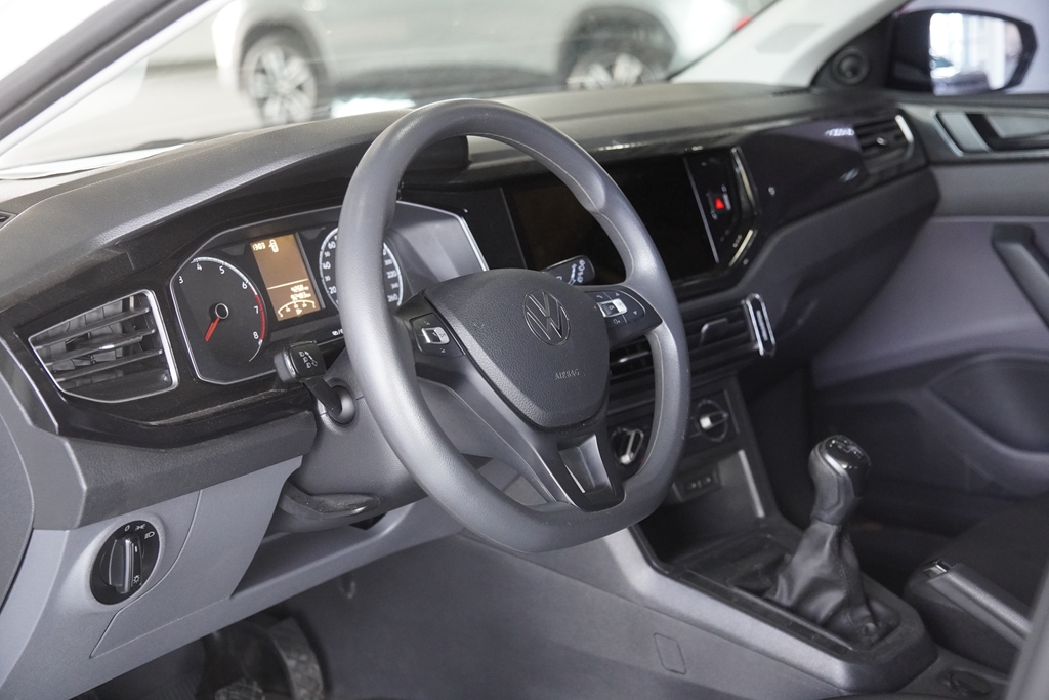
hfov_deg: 36.9
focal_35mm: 54
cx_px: 524
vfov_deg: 25.1
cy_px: 350
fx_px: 1574
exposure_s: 1/160
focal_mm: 36
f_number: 2.8
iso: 2500
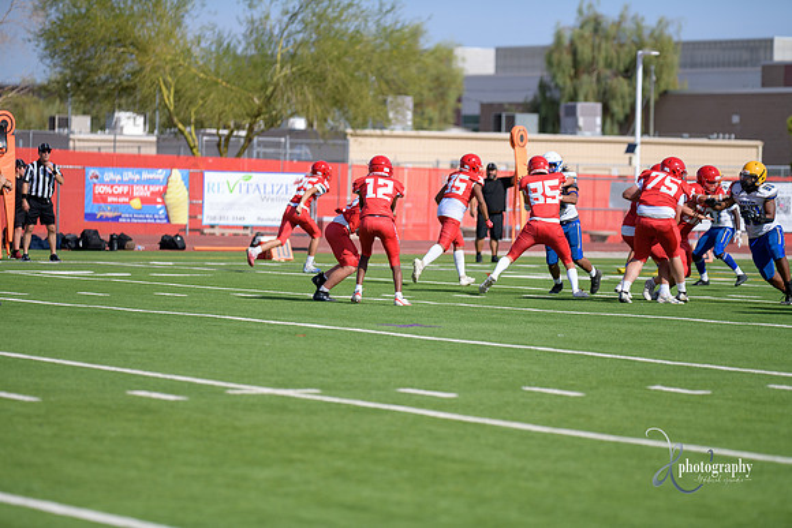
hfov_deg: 11.4
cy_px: 264
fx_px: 3961
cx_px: 396
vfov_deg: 7.6
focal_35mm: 180
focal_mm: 180
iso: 200
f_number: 2.8
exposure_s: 1/3200
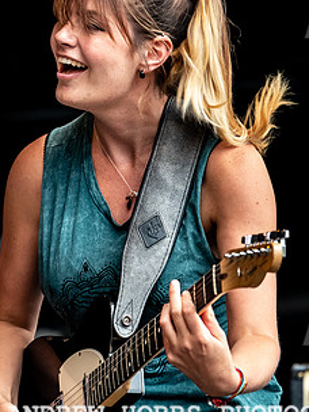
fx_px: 5451
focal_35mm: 458
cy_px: 107
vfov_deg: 4.3
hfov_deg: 3.2
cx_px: 218
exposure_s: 1/800
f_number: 5.6
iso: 1100
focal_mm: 200
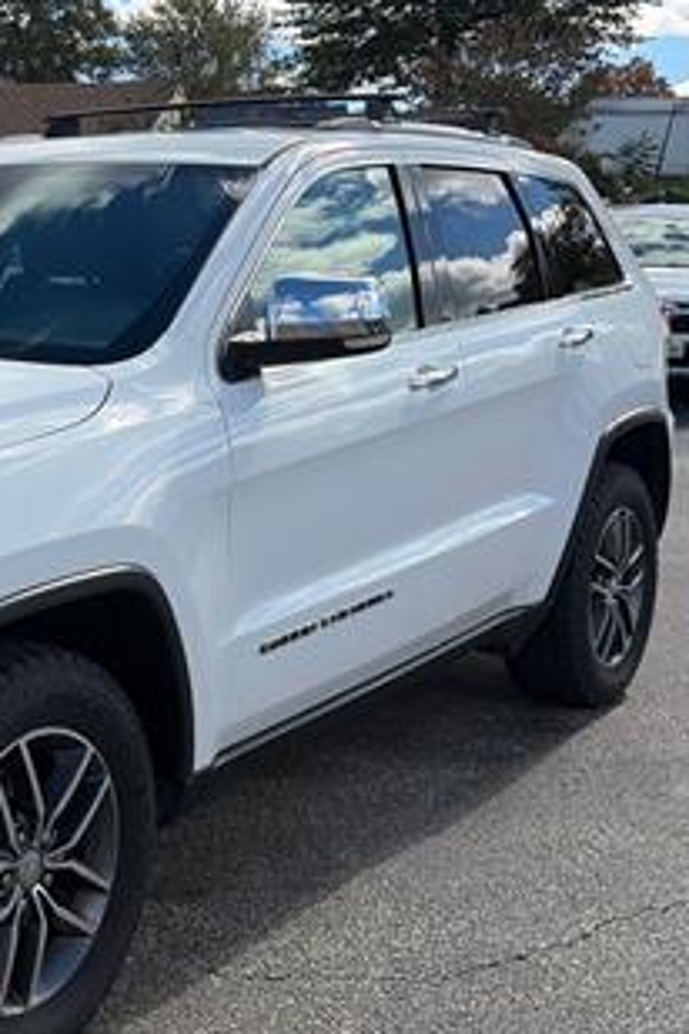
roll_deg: +0.4
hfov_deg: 23.2
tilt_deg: -9.1
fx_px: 1608
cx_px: -3
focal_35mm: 56
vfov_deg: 35.6
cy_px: 475
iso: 64
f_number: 1.6
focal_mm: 5.96
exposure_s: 1/3279
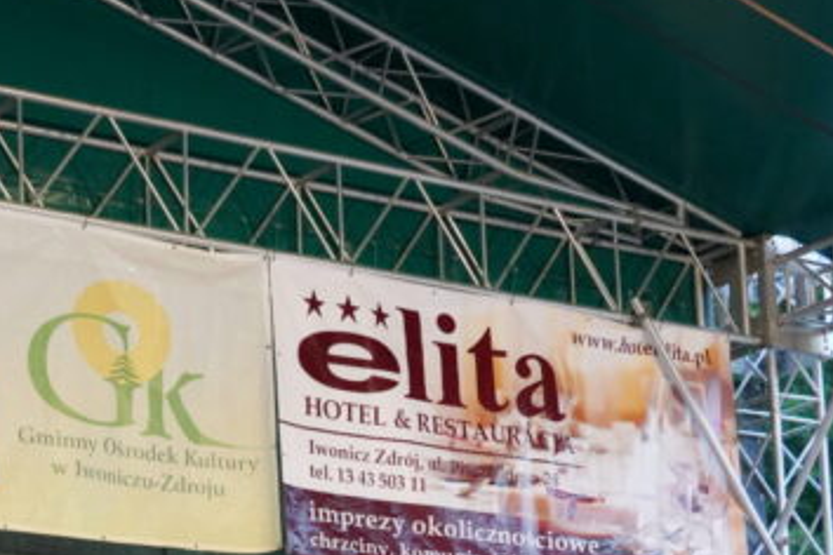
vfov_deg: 12.8
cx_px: 160
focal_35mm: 104
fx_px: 2406
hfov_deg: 19.4
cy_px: 662
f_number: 4
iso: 3200
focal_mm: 32
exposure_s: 1/640
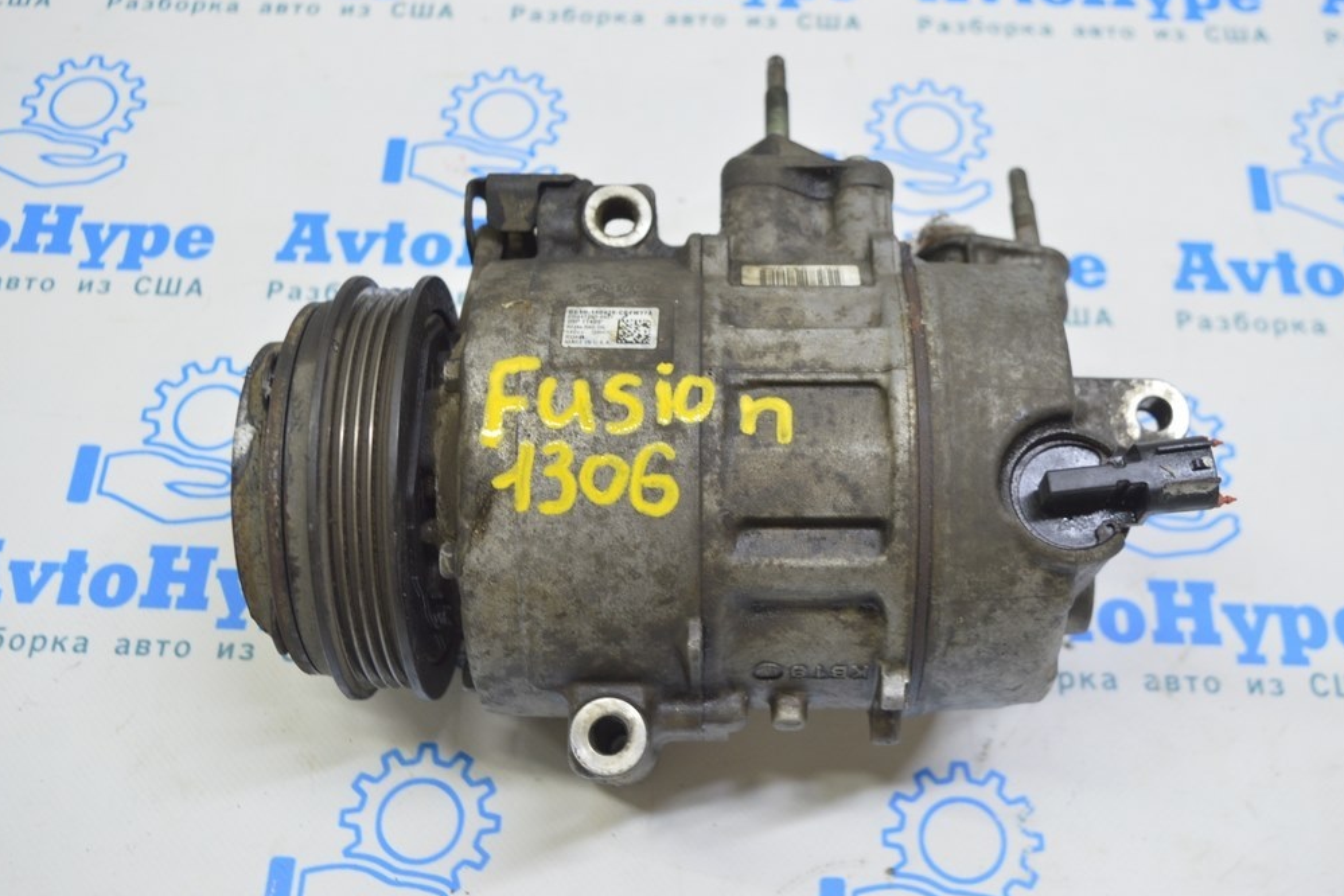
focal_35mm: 43
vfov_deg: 31.2
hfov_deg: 45.4
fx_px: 1605
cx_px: 675
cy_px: 450
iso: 400
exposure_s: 1/20
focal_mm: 28
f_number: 5.6
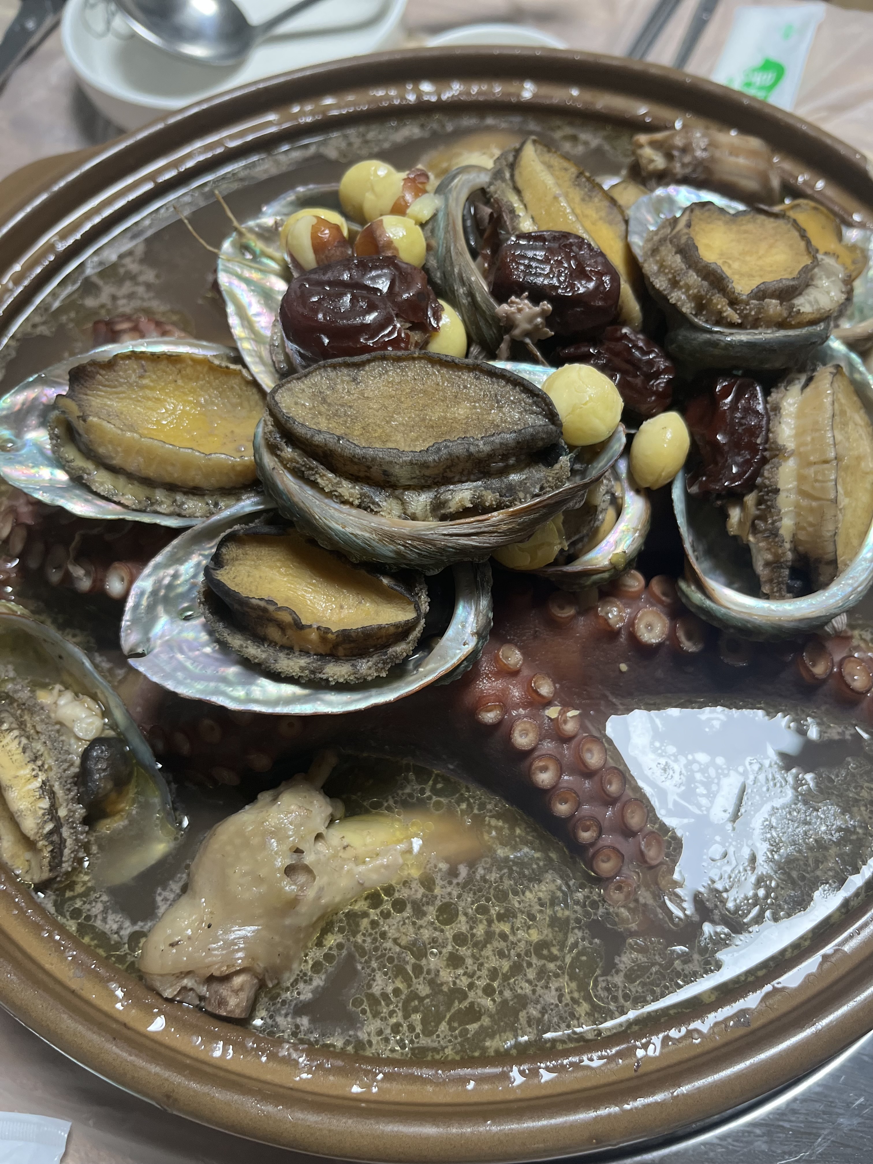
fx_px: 874
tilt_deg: -63.3
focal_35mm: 26
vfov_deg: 67.3
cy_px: 582
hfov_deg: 53.1
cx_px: 436
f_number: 1.6
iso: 200
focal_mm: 5.1
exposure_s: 1/60
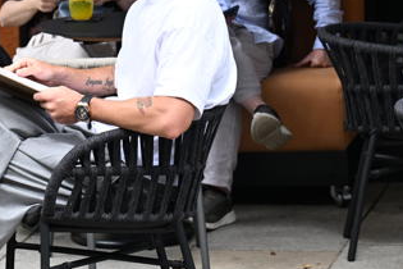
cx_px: -19
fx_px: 2944
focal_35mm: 263
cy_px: 96
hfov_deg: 7.8
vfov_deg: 5.2
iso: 1000
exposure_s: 1/1600
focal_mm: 120
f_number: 4.5
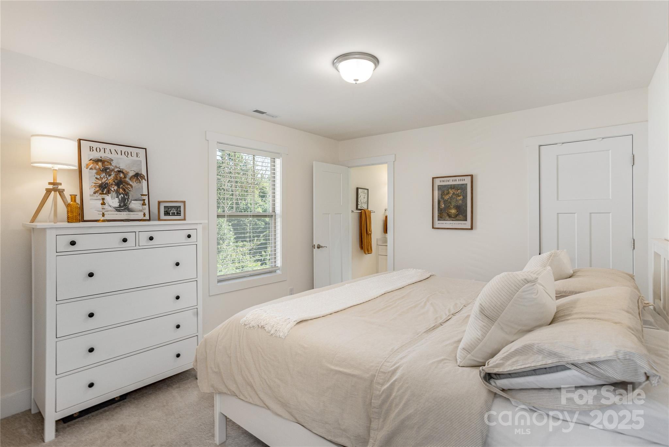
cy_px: 224
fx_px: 316
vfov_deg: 70.5
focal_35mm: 17
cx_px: 334
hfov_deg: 93.3
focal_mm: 17
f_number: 8
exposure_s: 1/100
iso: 320
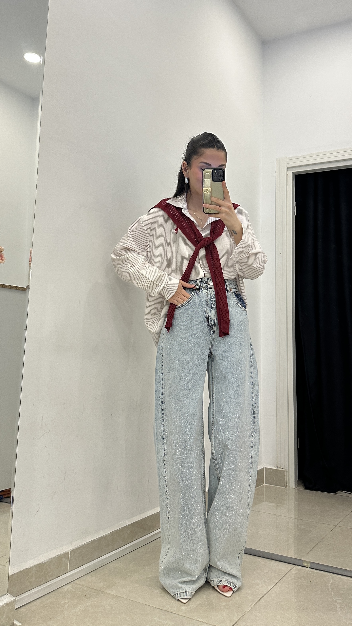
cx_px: 166
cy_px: 304
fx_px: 448
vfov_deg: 69.8
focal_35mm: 27
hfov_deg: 42.9
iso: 200
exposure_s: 1/100
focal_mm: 6.86
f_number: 1.78
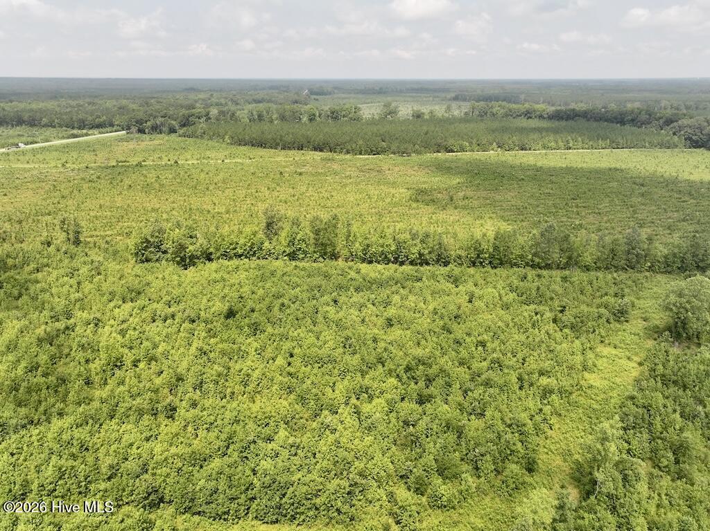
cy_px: 266
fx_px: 492
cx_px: 355
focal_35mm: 24
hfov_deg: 71.6
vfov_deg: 56.8
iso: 110
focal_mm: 12.29
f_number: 2.8
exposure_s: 1/60
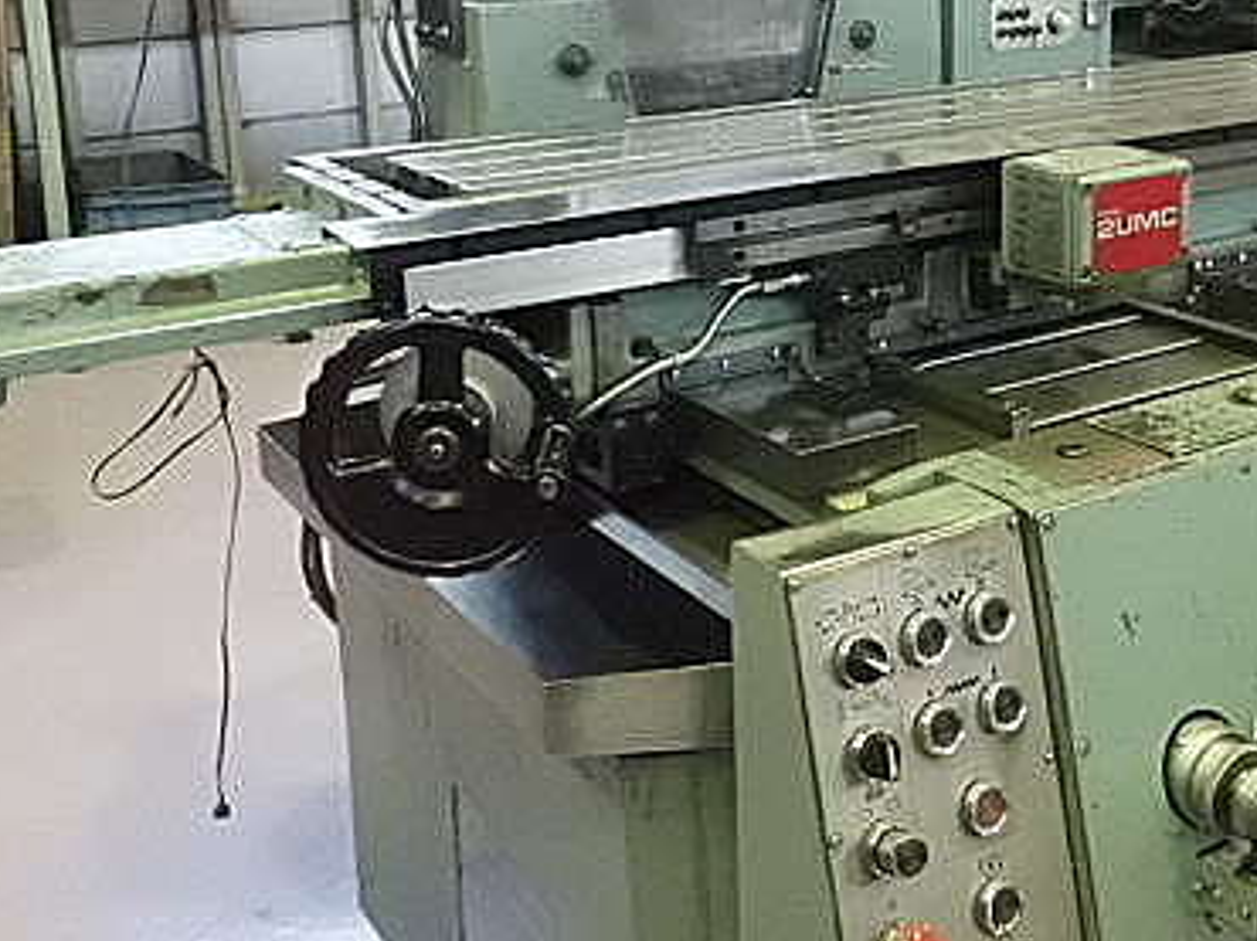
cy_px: 238
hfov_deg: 41.5
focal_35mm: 45
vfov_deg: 31.6
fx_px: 1633
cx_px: 843
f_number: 3.2
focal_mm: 4.6
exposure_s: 1/50
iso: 800
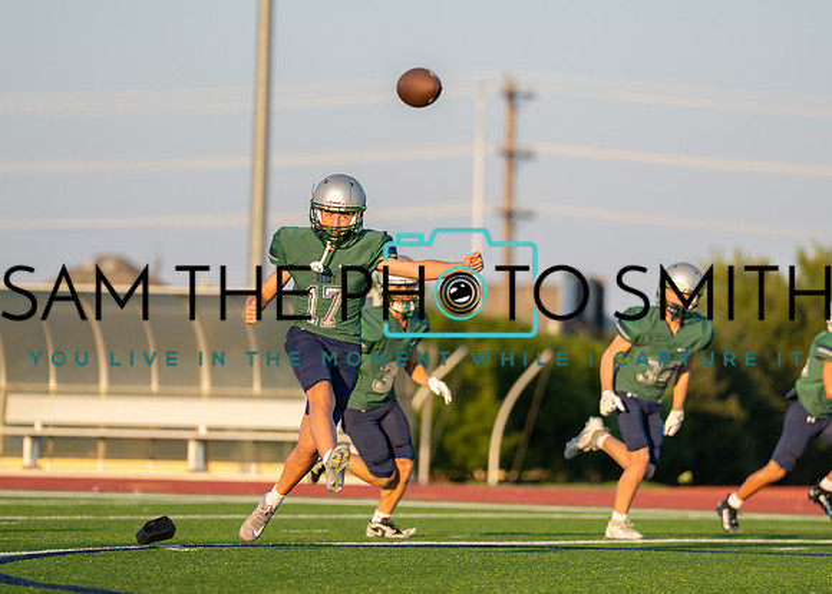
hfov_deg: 7.1
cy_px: 293
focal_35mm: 283
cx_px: 413
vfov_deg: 5.1
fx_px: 6683
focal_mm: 200
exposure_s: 1/1250
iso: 160
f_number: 2.8
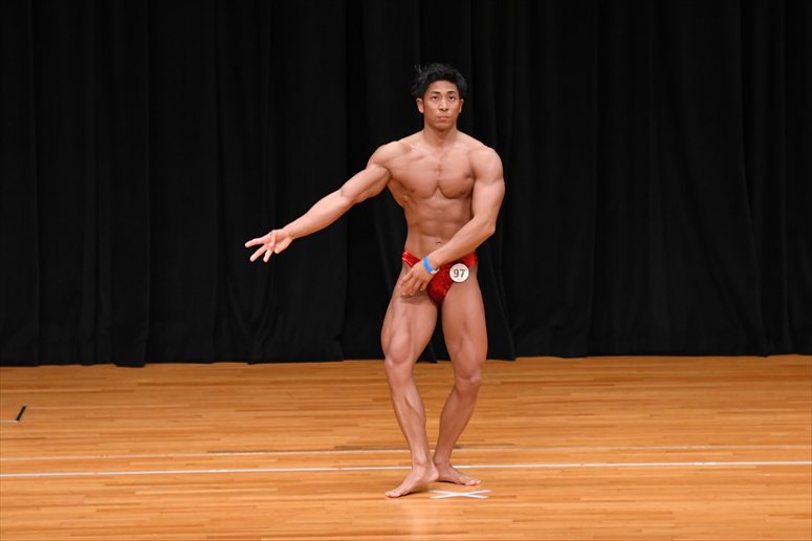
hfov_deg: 8.1
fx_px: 5749
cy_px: 270
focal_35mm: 255
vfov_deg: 5.4
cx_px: 406
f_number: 5.6
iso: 3200
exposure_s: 1/400
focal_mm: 170
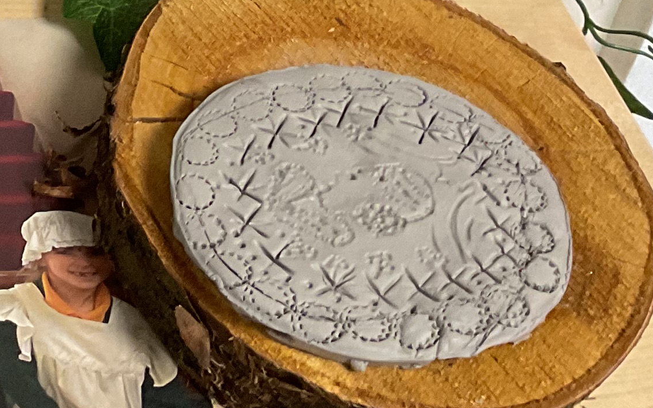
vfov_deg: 11.4
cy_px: -187
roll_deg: -0.5
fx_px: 1957
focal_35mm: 110
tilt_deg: -37.6
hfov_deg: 16.7
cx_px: -410
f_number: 1.8
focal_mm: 3
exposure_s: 1/50
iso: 80
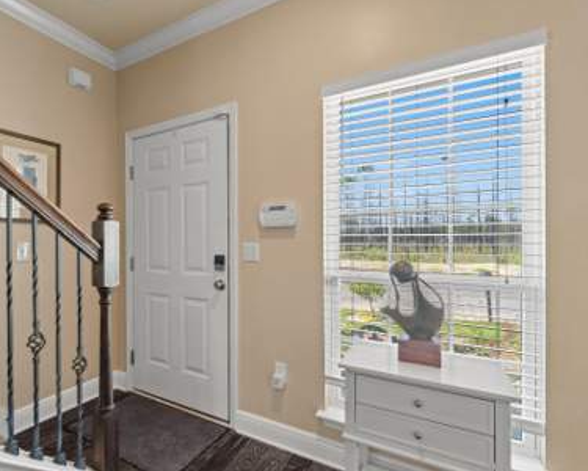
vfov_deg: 73.8
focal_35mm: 18
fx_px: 313
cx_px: 213
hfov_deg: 84.4
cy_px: 246
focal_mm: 10
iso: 400
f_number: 8
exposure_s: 1/1.25
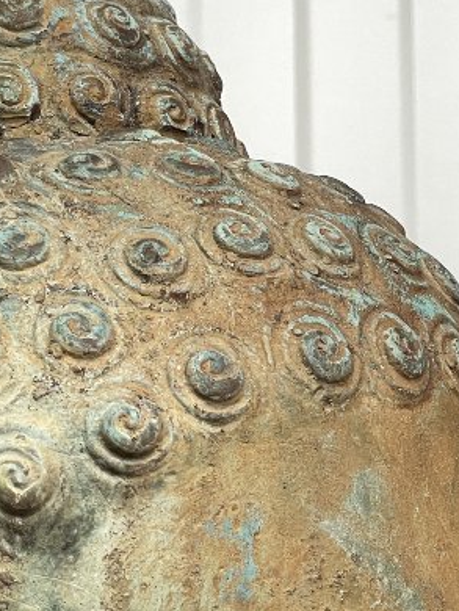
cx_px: 47
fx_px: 2826
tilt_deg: +13.2
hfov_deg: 9.2
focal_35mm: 160
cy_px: 727
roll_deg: -0.2
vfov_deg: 12.1
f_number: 2
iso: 100
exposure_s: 1/99
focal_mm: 6
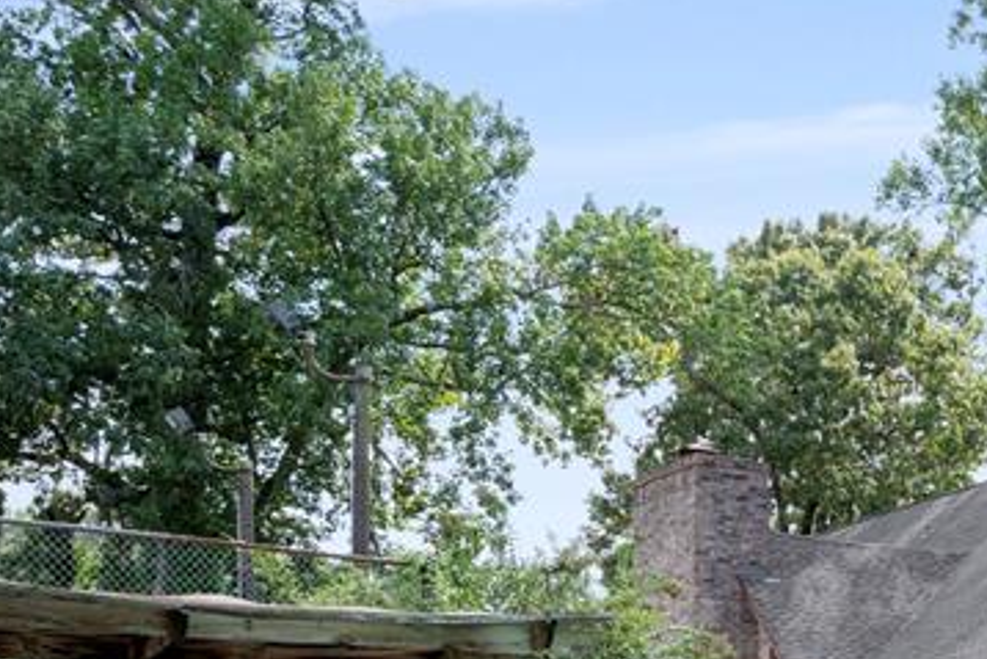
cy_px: 837
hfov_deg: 25.6
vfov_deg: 20.0
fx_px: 1728
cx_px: 1398
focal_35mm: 63
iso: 320
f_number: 7.1
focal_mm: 22
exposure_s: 1/200
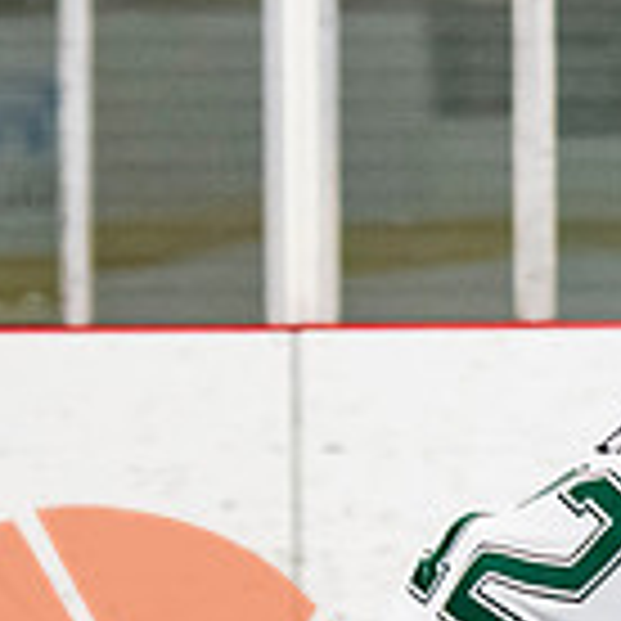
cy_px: 1015
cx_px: 1044
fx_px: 13944
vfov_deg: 2.5
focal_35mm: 687
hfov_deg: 2.5
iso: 2000
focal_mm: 105
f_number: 3.2
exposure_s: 1/640
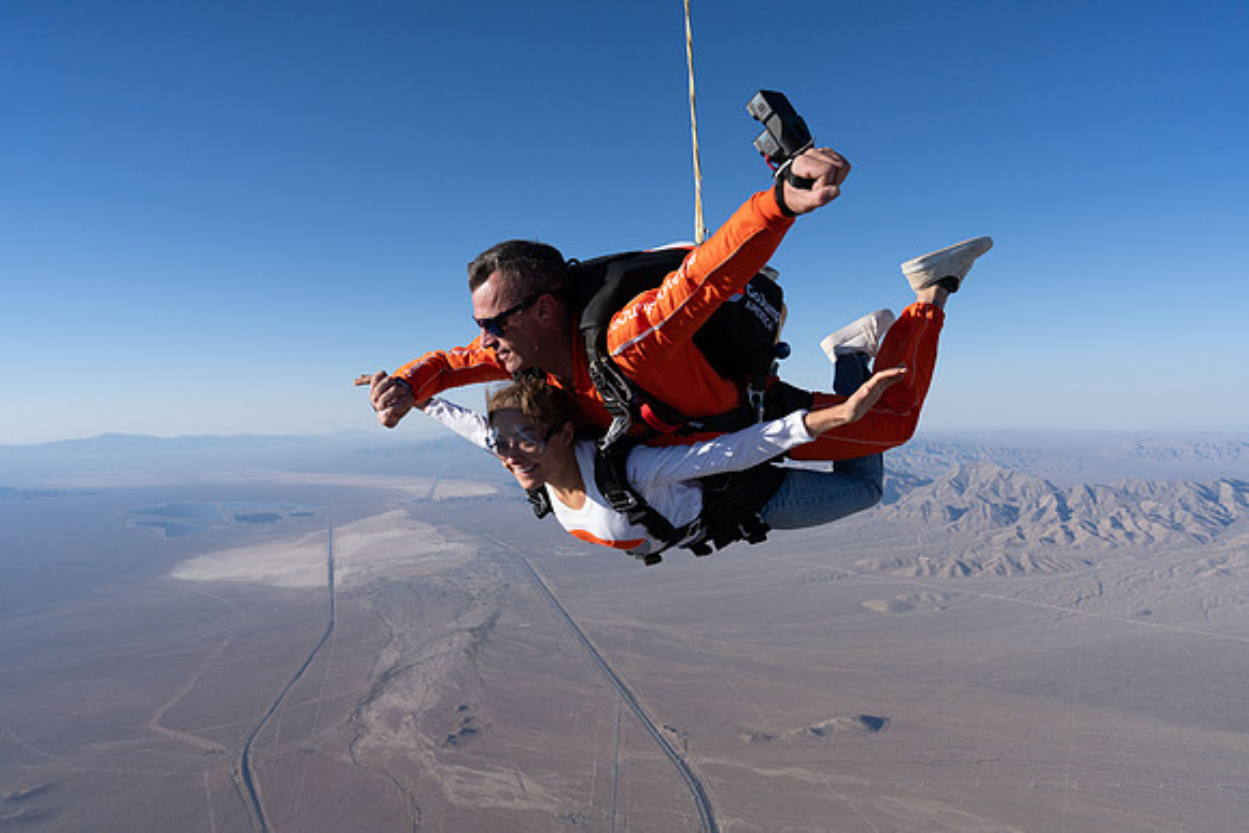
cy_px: 416
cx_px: 624
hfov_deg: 73.7
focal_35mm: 24
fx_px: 833
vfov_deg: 53.2
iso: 800
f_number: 10
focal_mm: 24
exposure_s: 1/2000
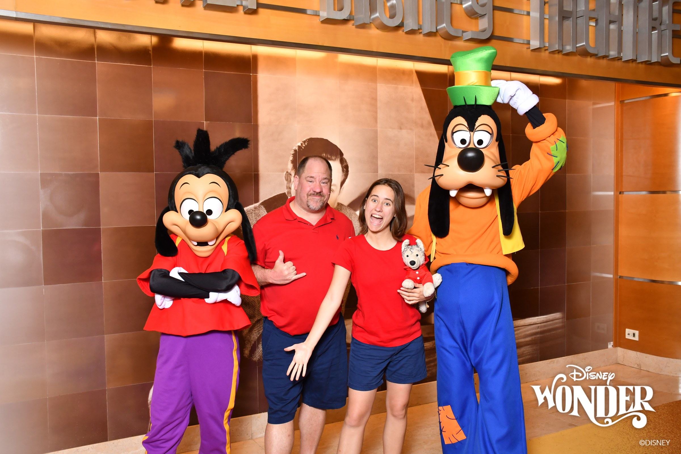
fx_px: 643
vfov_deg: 38.9
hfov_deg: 55.8
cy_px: 227
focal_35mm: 34
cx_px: 340
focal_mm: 23
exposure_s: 1/125
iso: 640
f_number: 5.6
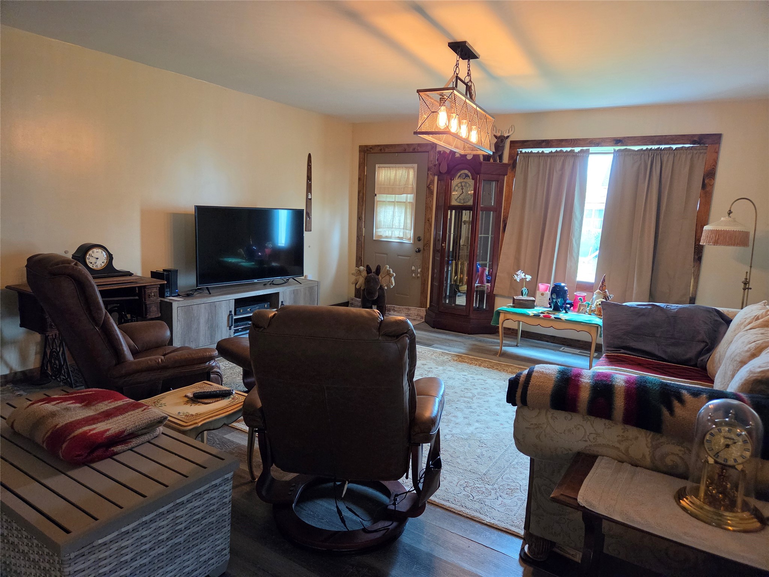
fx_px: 511
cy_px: 288
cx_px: 384
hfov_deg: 73.9
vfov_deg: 58.9
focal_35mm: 23
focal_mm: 5.4
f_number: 1.8
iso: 800
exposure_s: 1/120
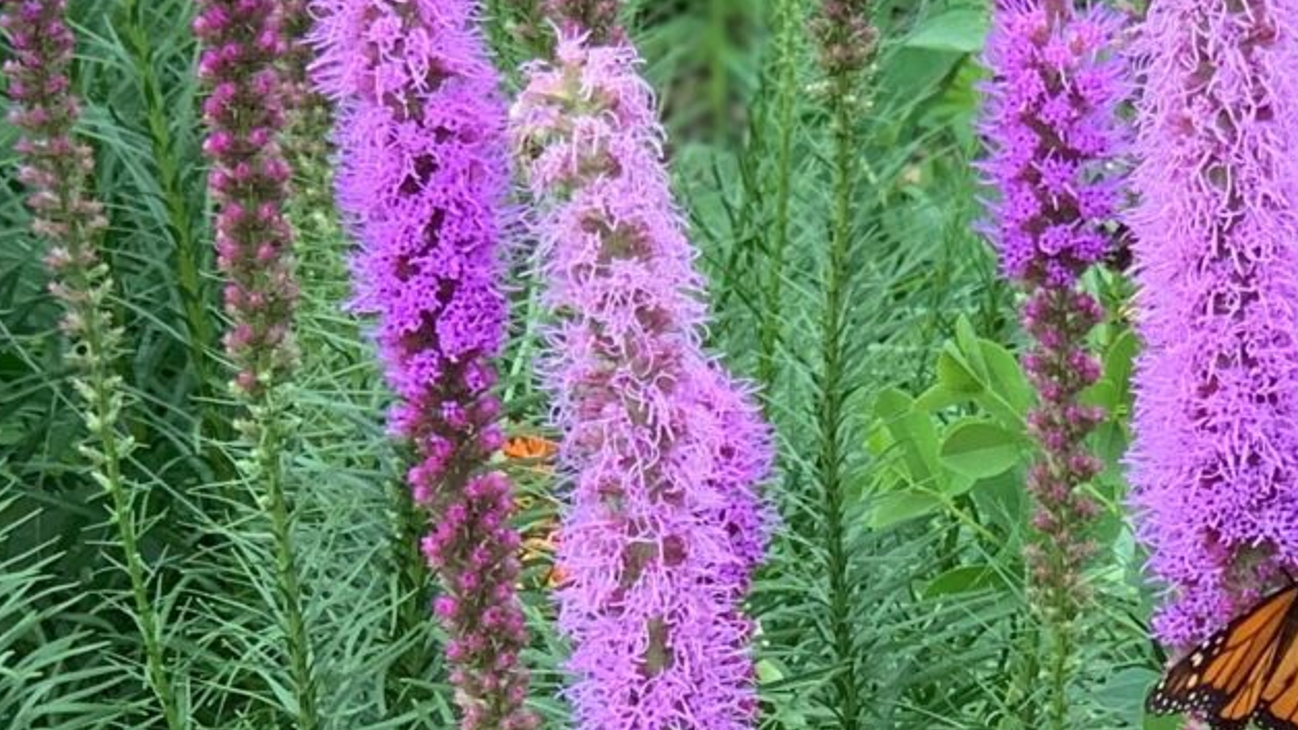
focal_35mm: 231
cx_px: 1093
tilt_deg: -15.9
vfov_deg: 5.2
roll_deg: +0.5
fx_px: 7949
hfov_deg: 9.3
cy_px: 755
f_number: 2.4
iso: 25
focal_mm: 6
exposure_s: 1/122
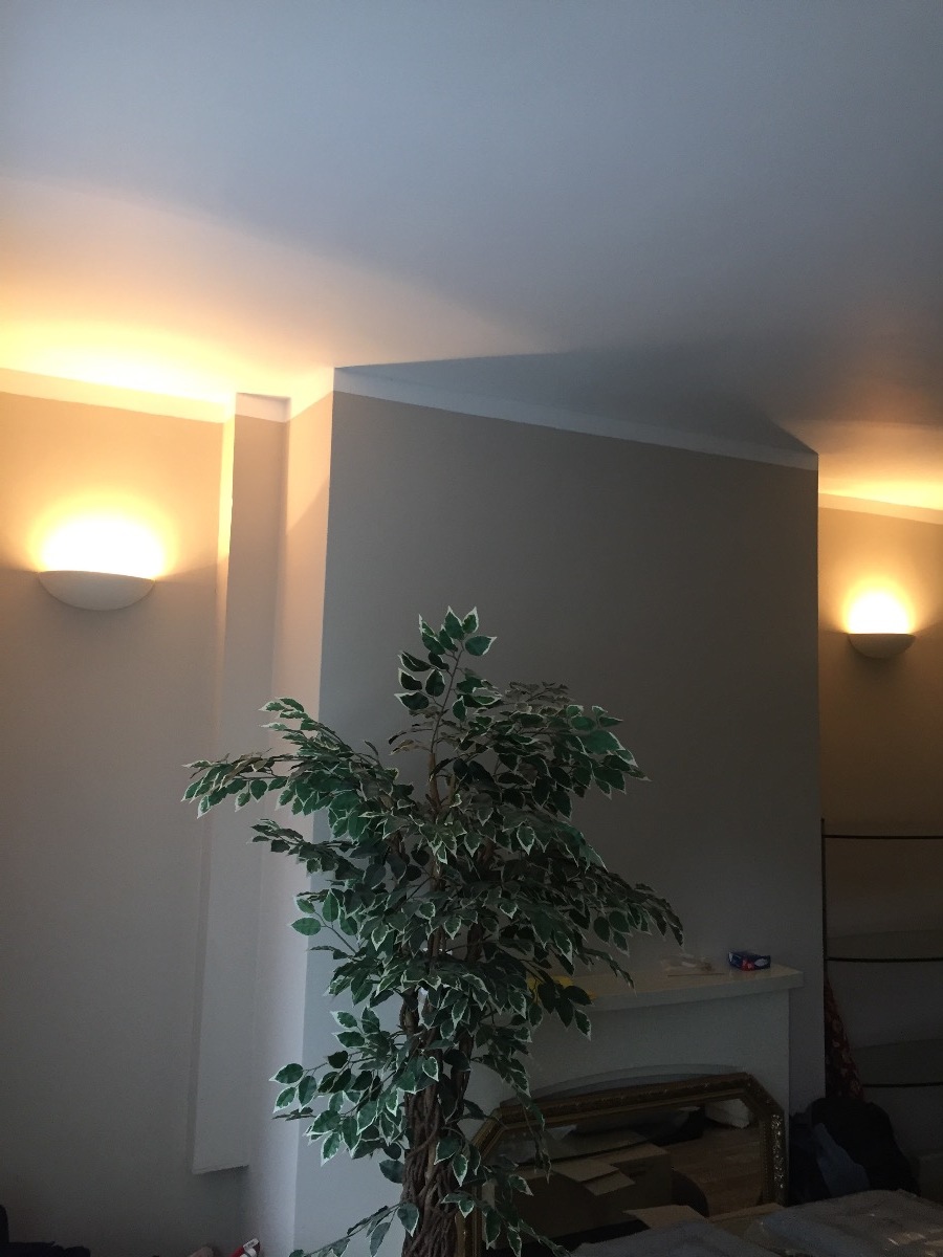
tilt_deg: +5.7
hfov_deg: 48.2
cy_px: 628
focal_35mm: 29
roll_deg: -0.7
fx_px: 1053
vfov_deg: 61.7
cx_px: 472
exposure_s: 1/33
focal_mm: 4.15
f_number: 2.2
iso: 125
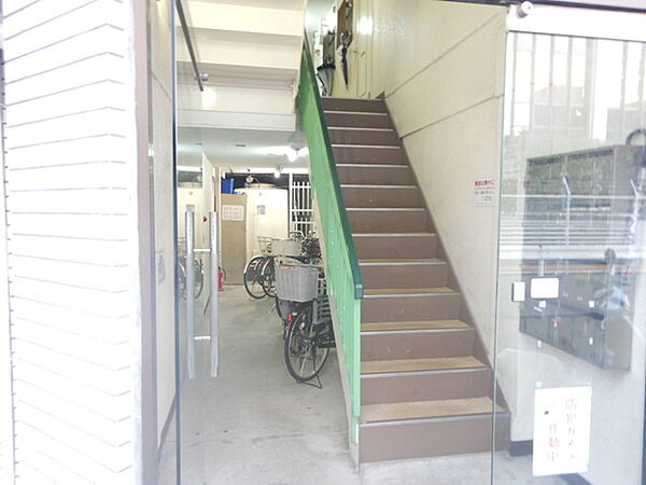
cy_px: 242
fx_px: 448
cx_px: 323
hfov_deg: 71.6
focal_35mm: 24
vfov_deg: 56.8
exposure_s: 1/8
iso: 400
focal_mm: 4.3
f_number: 2.8
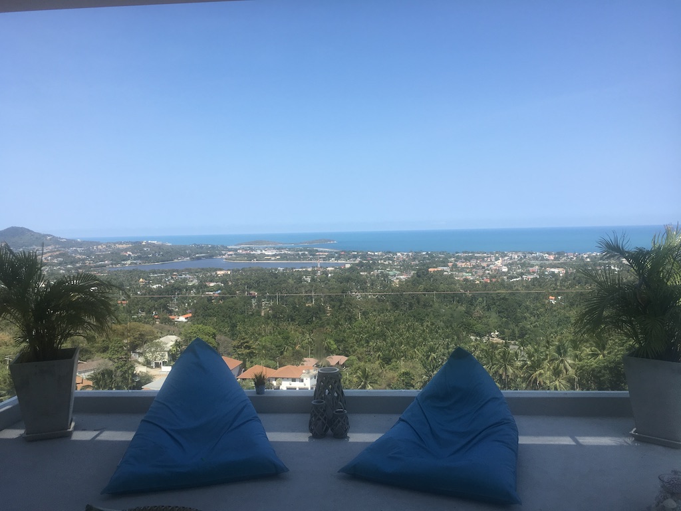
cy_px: 256
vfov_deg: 48.2
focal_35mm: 29
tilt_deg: -3.7
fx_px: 571
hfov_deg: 61.7
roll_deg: +1.3
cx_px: 340
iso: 25
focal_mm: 4.15
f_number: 2.2
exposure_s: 1/1350
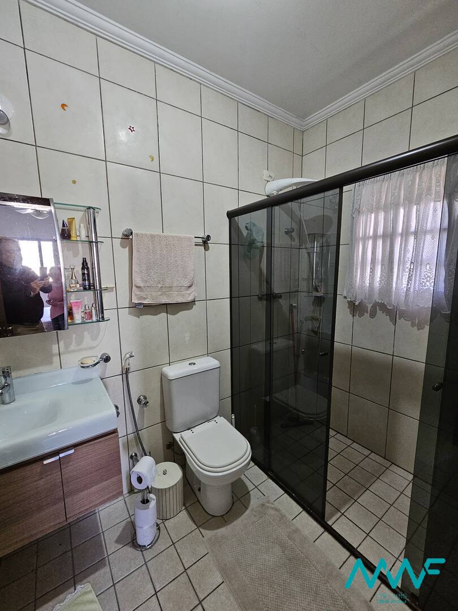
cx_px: 229
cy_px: 306
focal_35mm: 13
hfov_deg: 89.9
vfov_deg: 106.2
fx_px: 229
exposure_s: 1/60
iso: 400
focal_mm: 2.2
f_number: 2.2
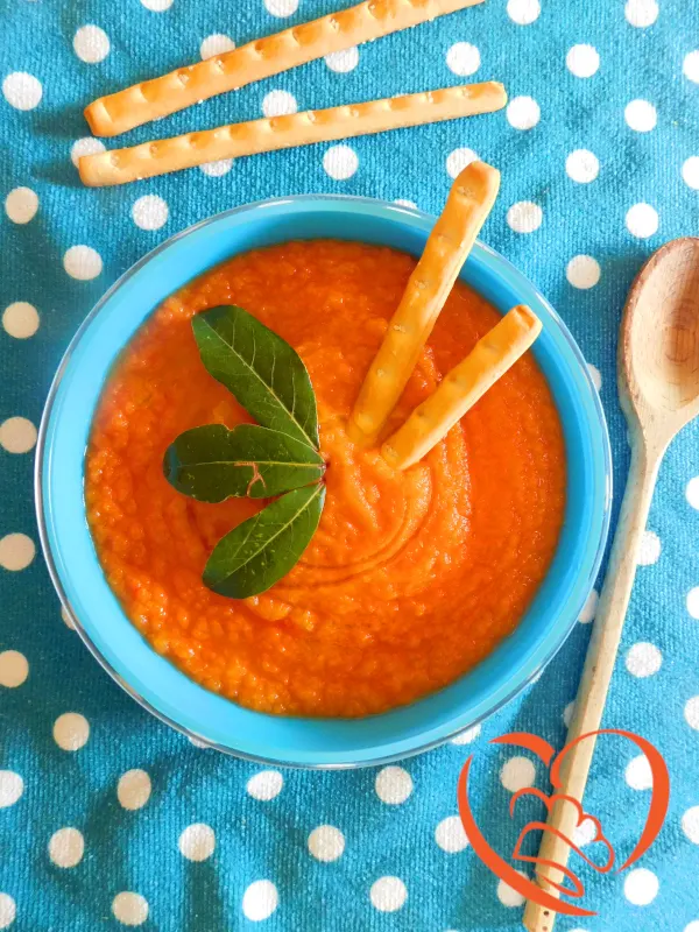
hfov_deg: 58.9
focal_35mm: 23
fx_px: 619
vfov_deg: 73.9
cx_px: 350
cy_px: 466
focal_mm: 4
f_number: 3
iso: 400
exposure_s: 1/30
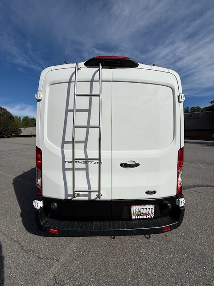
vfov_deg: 102.1
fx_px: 115
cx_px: 107
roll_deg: +1.0
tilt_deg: -3.5
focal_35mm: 14
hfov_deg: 85.7
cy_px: 143
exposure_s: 1/6173
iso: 40
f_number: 2.2
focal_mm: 2.22
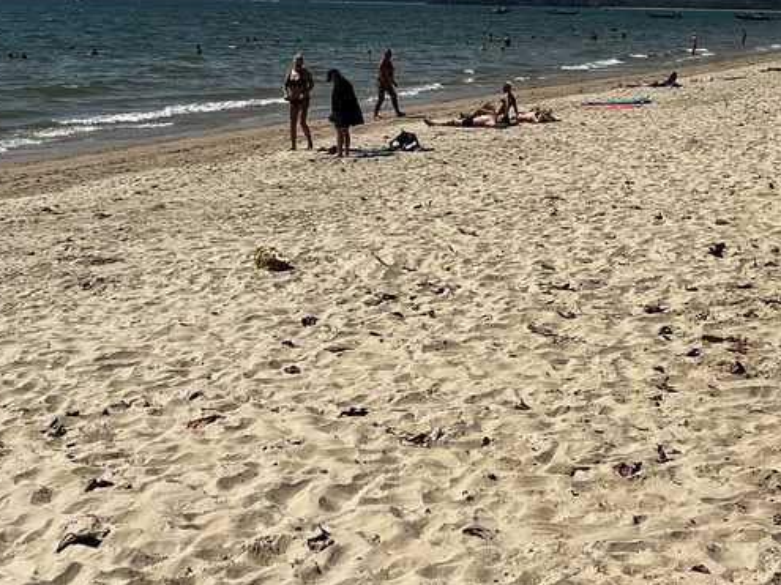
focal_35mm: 63
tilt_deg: -0.8
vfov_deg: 22.5
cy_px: 14
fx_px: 1421
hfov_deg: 30.7
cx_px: 342
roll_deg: -1.3
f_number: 1.5
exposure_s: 1/11364
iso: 50
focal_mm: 5.7
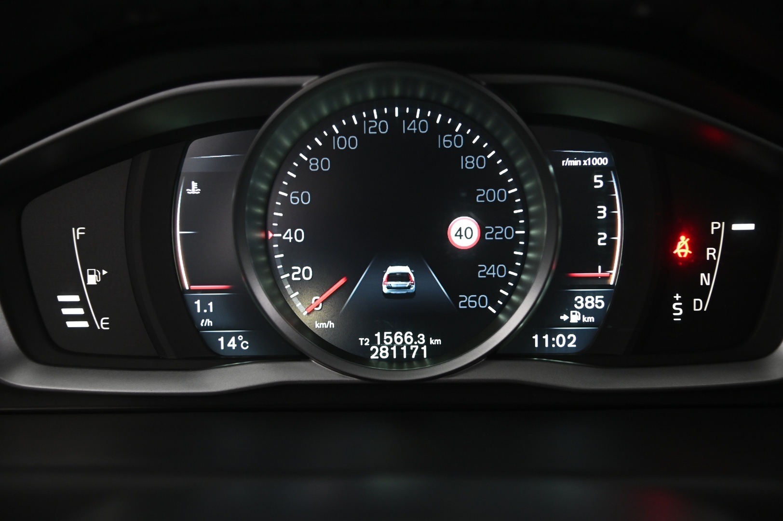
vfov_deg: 23.3
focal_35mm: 58
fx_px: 1260
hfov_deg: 34.5
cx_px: 392
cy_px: 260
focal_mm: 58
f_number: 4
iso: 2000
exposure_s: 1/25
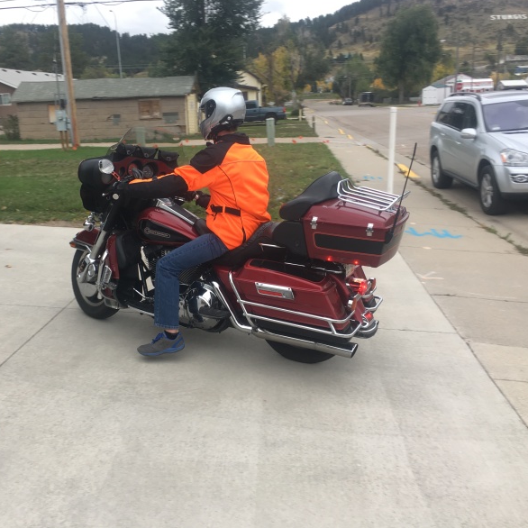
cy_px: 259
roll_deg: +4.3
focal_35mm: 35
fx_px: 604
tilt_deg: -14.4
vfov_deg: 47.2
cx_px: 221
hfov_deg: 47.0
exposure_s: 1/120
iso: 25
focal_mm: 4.15
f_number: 2.2
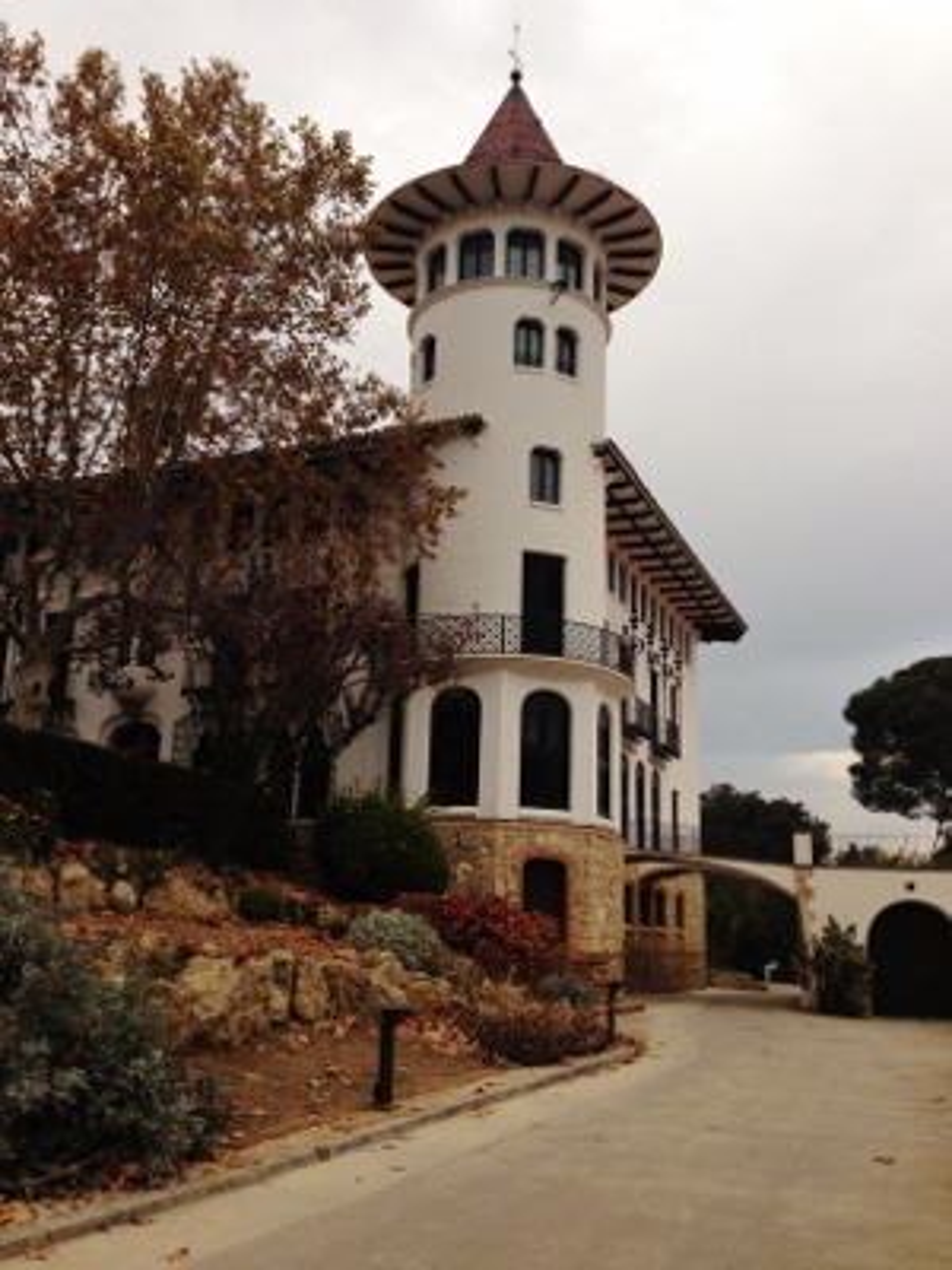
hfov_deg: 42.9
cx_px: 476
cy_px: 635
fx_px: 1210
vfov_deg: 55.4
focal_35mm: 33
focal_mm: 4.12
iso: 50
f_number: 2.4
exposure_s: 1/502
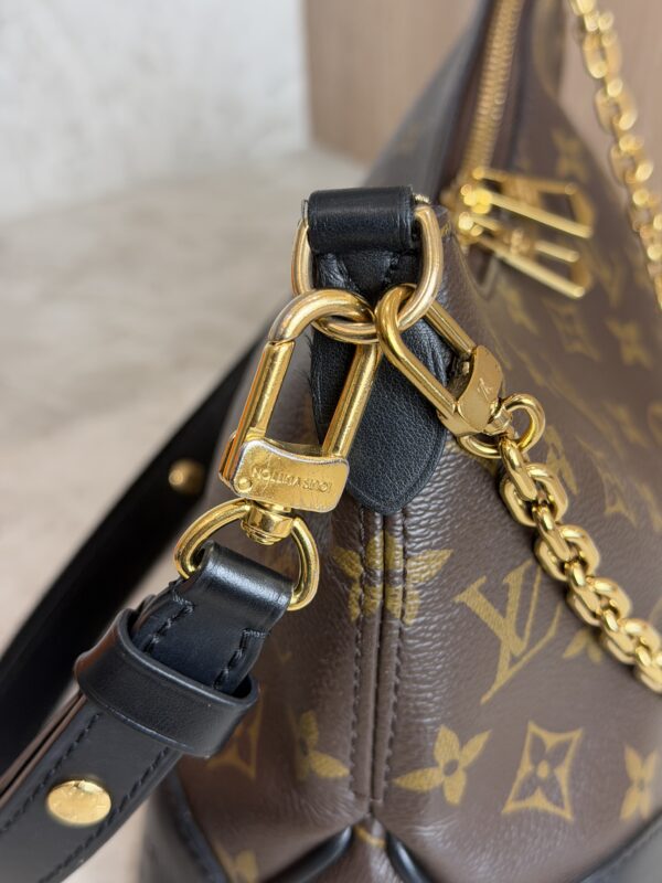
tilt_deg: -31.6
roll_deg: +2.2
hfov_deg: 30.3
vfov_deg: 39.7
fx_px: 1224
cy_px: 442
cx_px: 331
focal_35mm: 48
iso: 100
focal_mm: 6.76
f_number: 1.78
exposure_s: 1/60
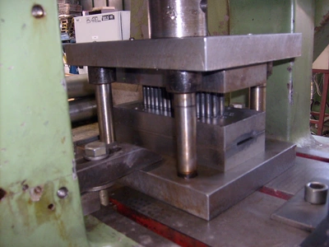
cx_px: 164
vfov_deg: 40.7
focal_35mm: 35
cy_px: 124
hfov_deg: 52.6
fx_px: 333
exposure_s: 1/45
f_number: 2.8
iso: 100
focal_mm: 5.8
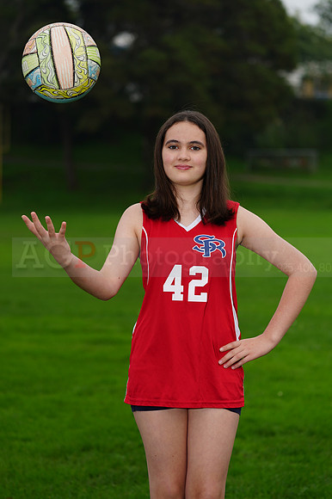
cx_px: 166
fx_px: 1980
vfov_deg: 14.4
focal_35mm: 143
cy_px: 250
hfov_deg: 9.6
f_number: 5
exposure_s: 1/250
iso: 200
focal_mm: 143
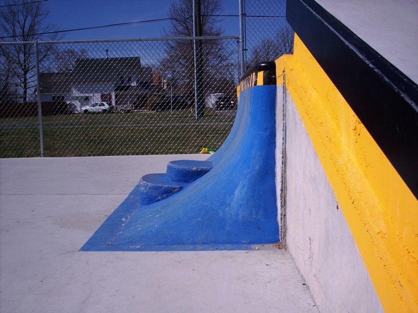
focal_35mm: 39
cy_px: 156
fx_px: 471
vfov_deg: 36.8
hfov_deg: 47.9
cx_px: 209
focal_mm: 8
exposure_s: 1/1500
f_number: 5.6
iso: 100
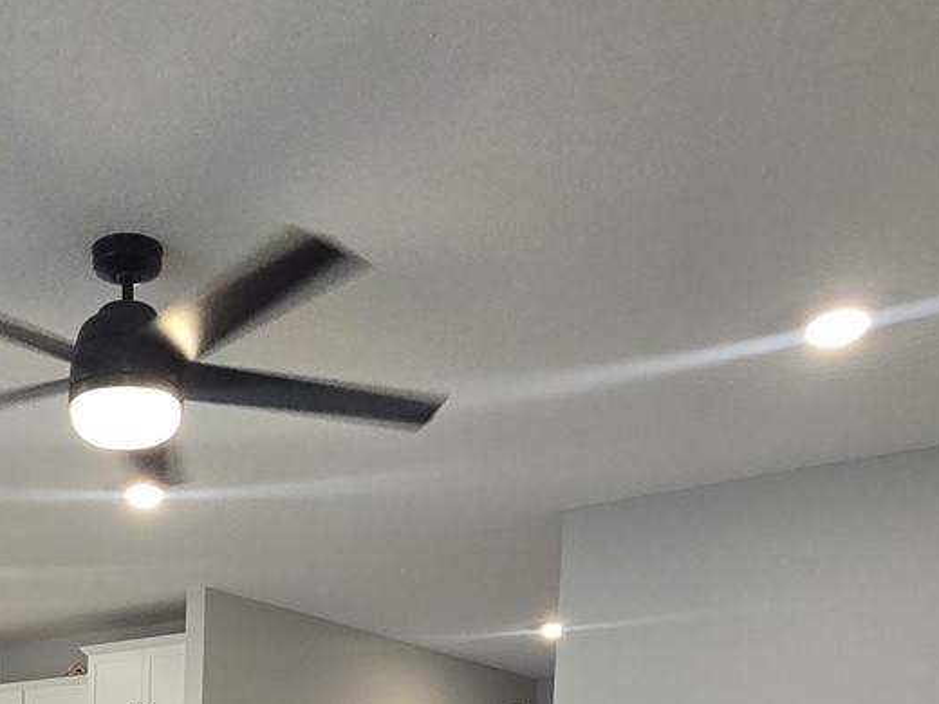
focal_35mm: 40
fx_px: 1085
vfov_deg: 28.3
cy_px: 959
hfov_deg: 43.7
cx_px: 141
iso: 200
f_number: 2.2
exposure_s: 1/60
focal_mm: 2.2
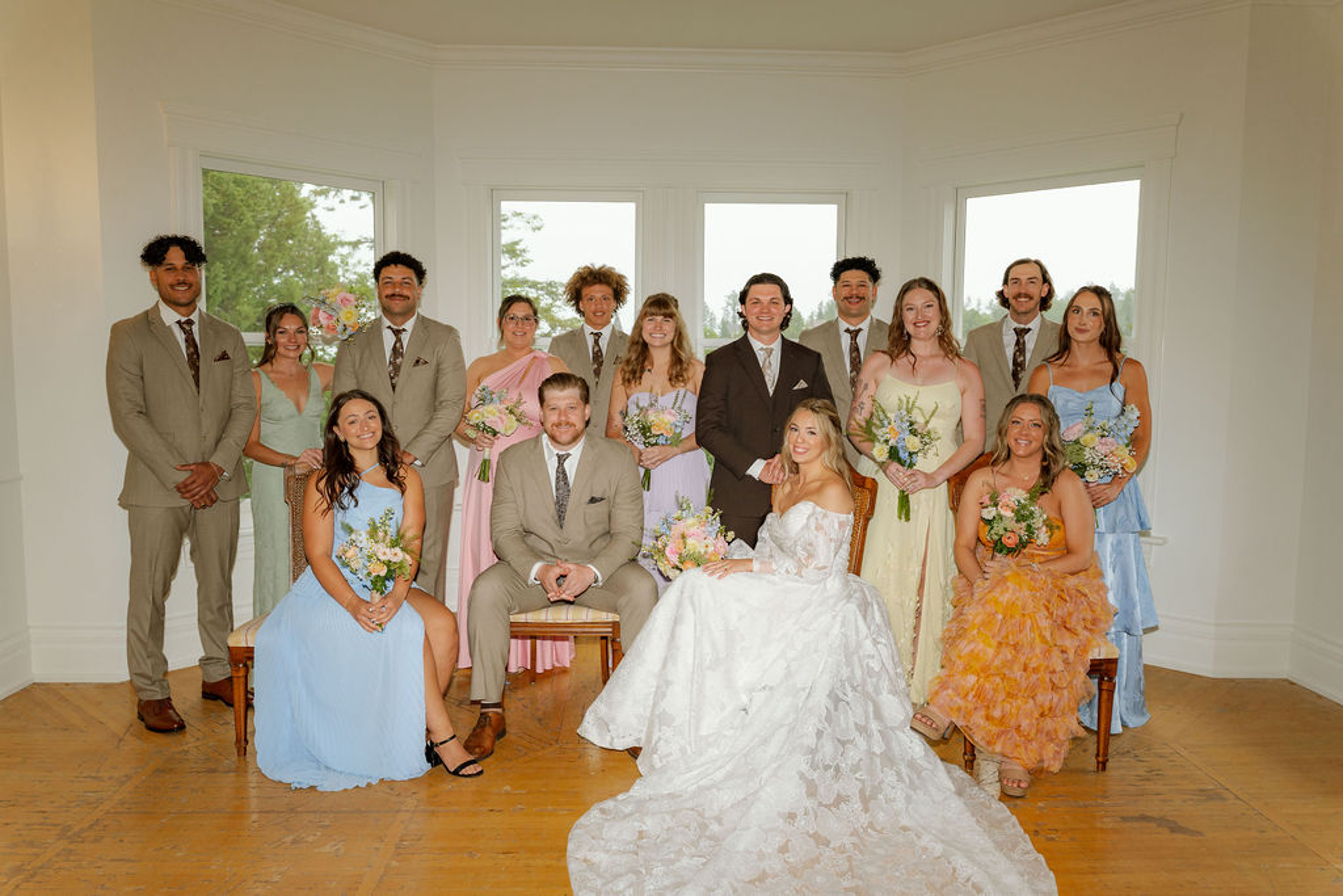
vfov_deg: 47.6
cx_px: 672
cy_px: 448
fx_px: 1015
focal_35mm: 27
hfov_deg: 67.0
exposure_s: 1/250
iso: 500
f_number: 4
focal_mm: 27.2
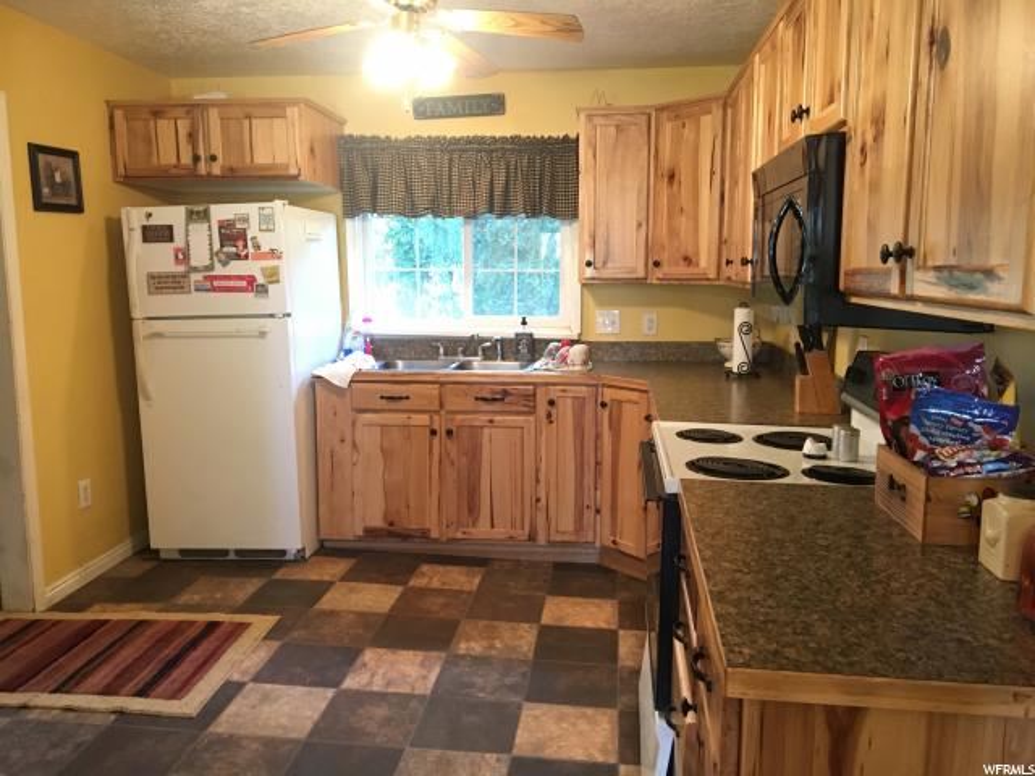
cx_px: 518
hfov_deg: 61.7
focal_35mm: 29
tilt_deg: -6.4
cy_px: 388
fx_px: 867
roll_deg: +0.0
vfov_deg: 48.2
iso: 160
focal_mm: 4.15
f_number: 2.2
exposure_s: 1/30
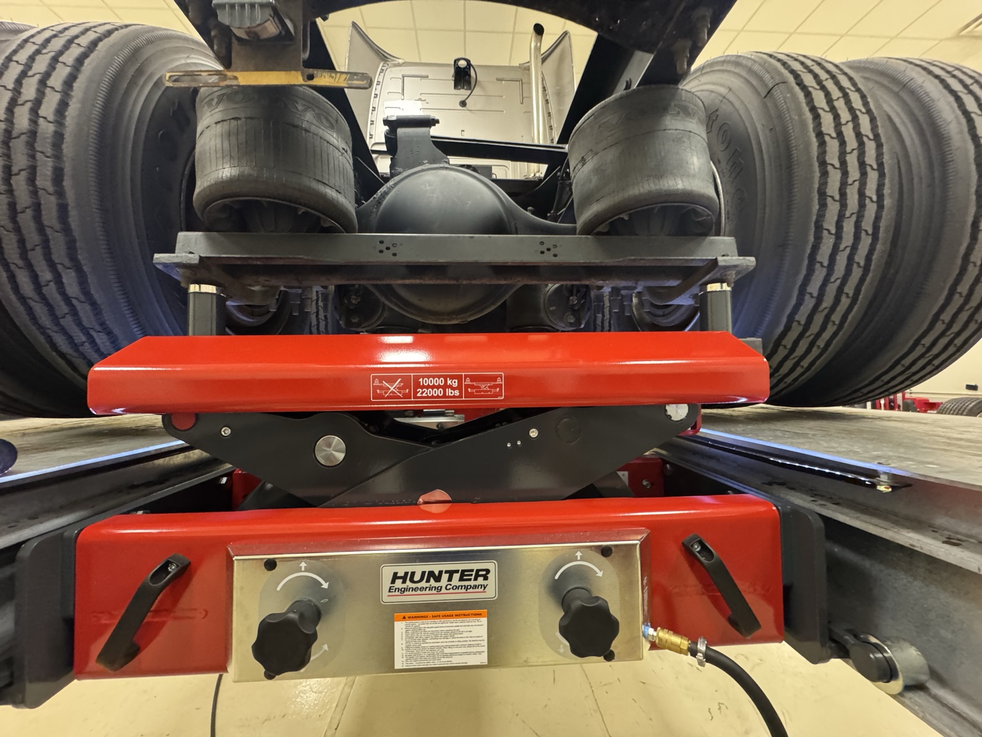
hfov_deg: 102.1
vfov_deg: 85.7
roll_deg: +0.0
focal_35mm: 14
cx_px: 491
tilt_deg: +1.0
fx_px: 397
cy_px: 368
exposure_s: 1/60
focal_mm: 2.22
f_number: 2.2
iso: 1000
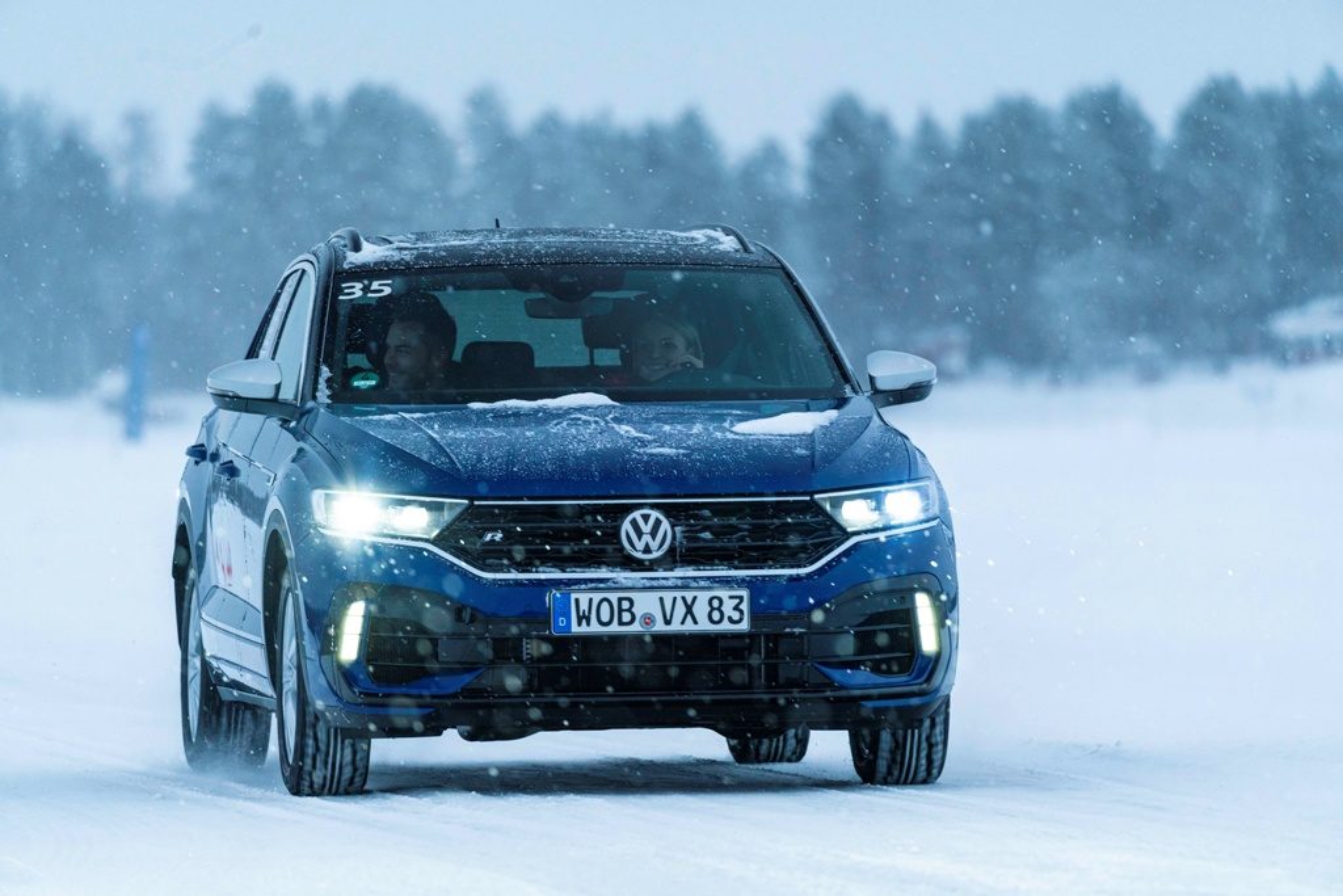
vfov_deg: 3.5
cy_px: 448
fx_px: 14811
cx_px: 672
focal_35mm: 397
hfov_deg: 5.2
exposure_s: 1/200
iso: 1250
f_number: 6.3
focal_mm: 397
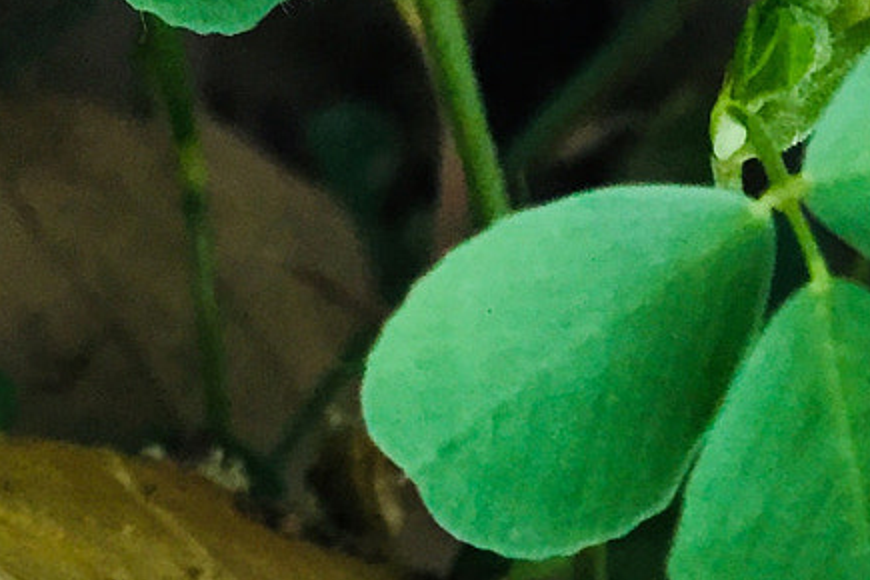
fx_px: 2682
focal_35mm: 111
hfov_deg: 18.4
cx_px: 586
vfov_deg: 11.2
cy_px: 1140
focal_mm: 4.15
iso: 125
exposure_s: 1/33
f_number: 2.2
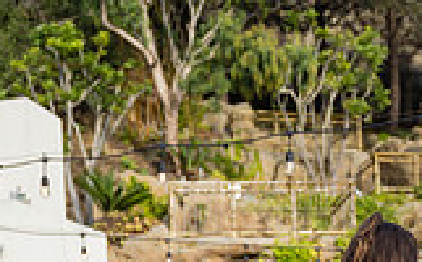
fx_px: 918
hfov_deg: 25.8
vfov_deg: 15.0
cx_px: 265
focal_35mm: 80
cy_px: 396
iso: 200
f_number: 2.8
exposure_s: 1/1250
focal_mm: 28
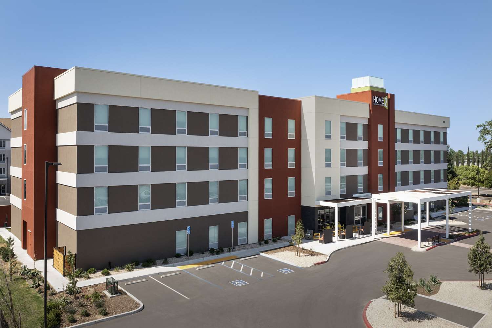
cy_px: 164
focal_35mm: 28
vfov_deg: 46.4
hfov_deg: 65.5
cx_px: 246
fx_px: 383
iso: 100
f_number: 5.6
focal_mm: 10.26
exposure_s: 1/320
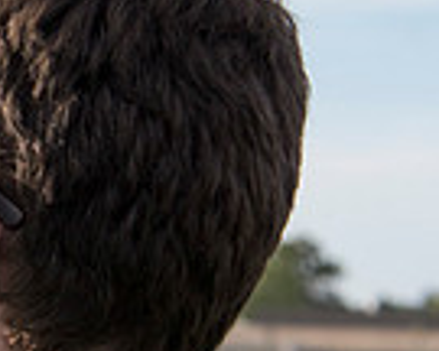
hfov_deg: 10.0
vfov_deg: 8.3
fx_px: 2404
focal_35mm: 185
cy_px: 245
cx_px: -273
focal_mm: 46
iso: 800
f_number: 5.6
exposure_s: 1/3200
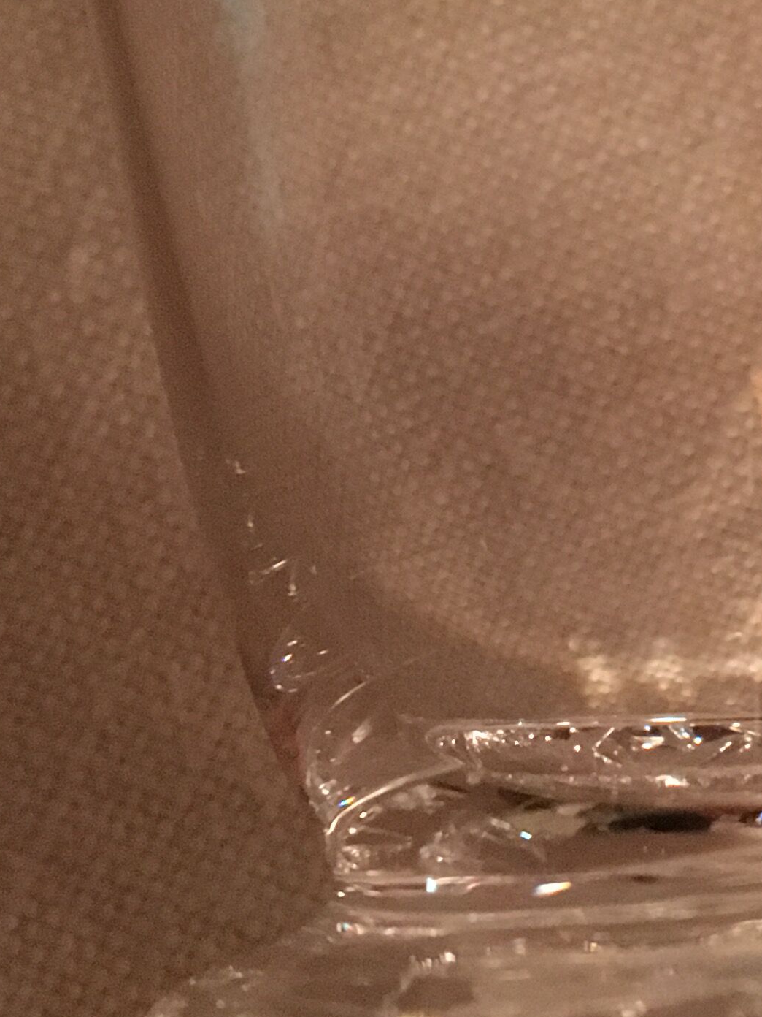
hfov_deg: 17.0
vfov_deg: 23.2
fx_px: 2465
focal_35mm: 84
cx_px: 837
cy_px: 360
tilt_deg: -75.0
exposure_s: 1/17
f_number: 2.2
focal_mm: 4.15
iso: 320
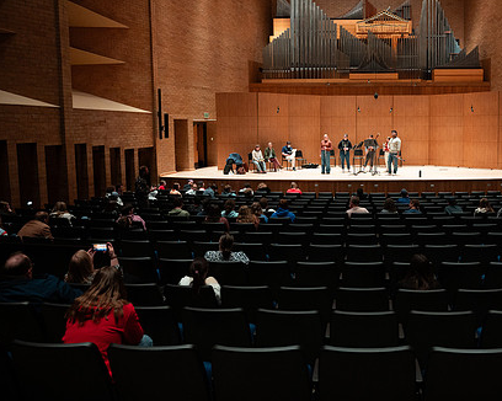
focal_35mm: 32
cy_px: 166
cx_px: 352
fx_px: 475
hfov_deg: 54.1
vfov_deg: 45.6
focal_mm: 24
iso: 2000
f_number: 4
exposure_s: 1/160
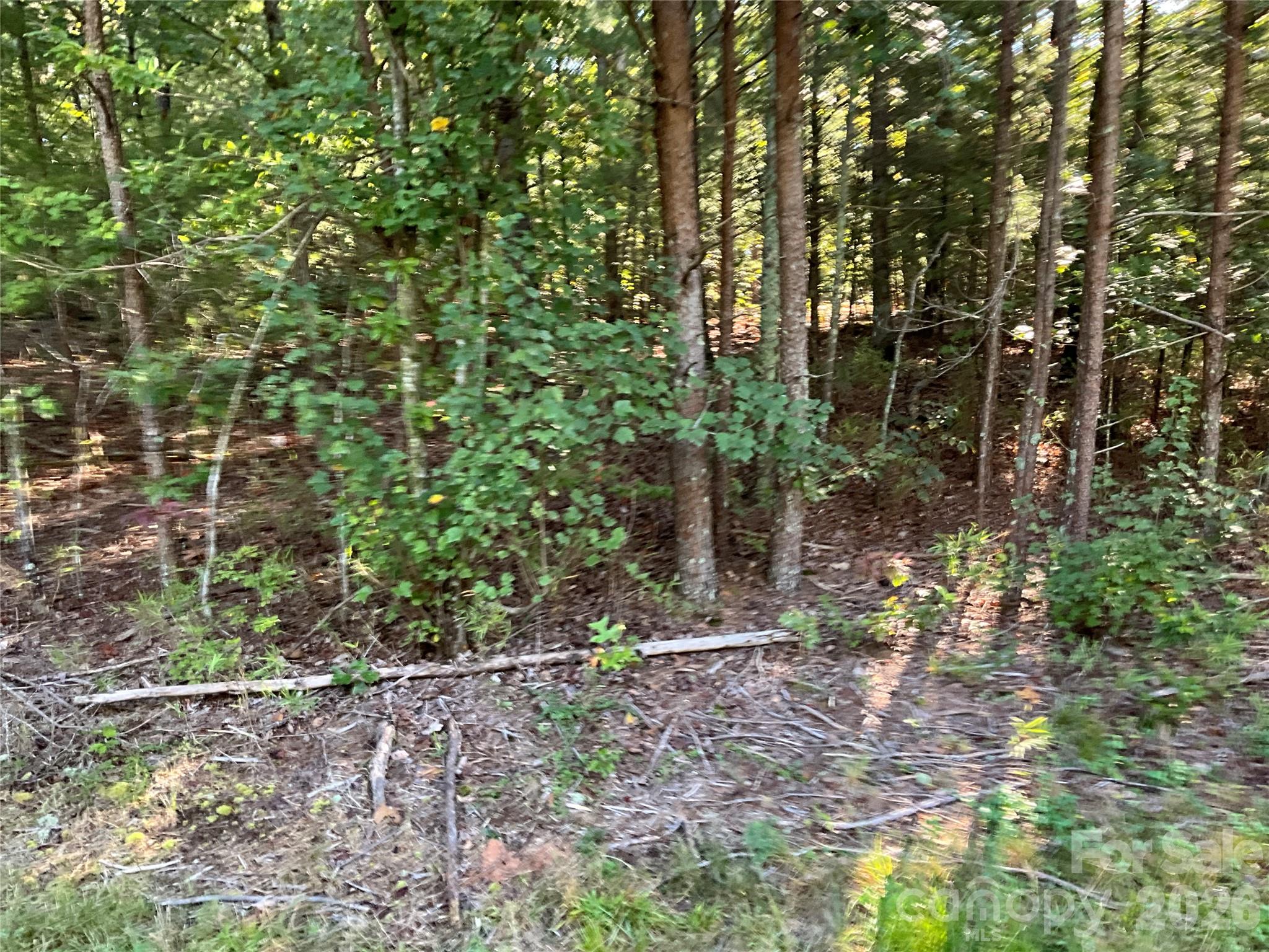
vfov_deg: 48.2
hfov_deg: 61.7
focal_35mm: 29
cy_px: 476
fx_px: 1063
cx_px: 634
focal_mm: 3
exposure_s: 1/80
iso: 64
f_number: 1.8
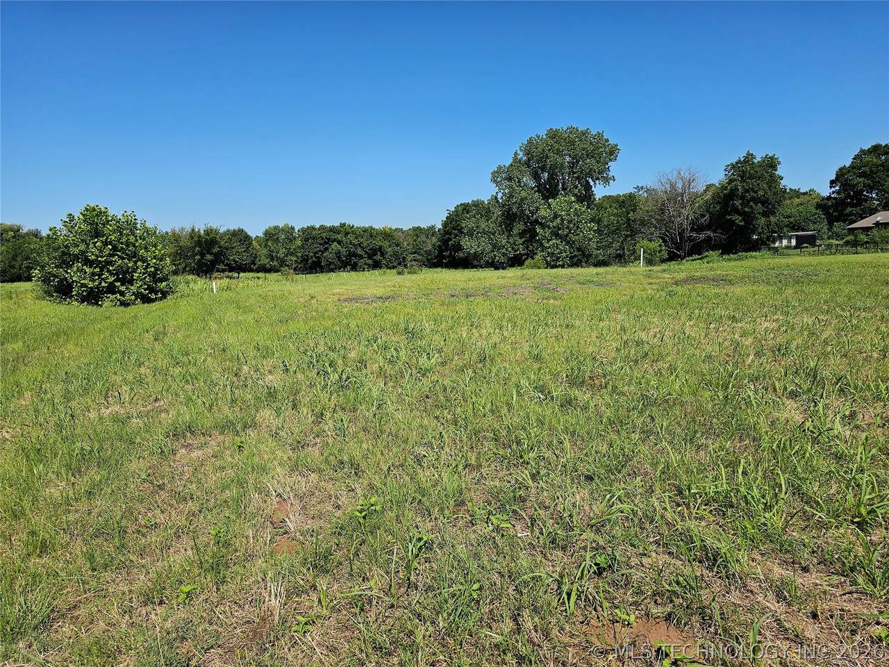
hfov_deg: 73.9
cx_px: 444
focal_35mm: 23
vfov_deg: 58.9
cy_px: 334
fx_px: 591
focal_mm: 6.3
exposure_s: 1/1154
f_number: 1.7
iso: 10
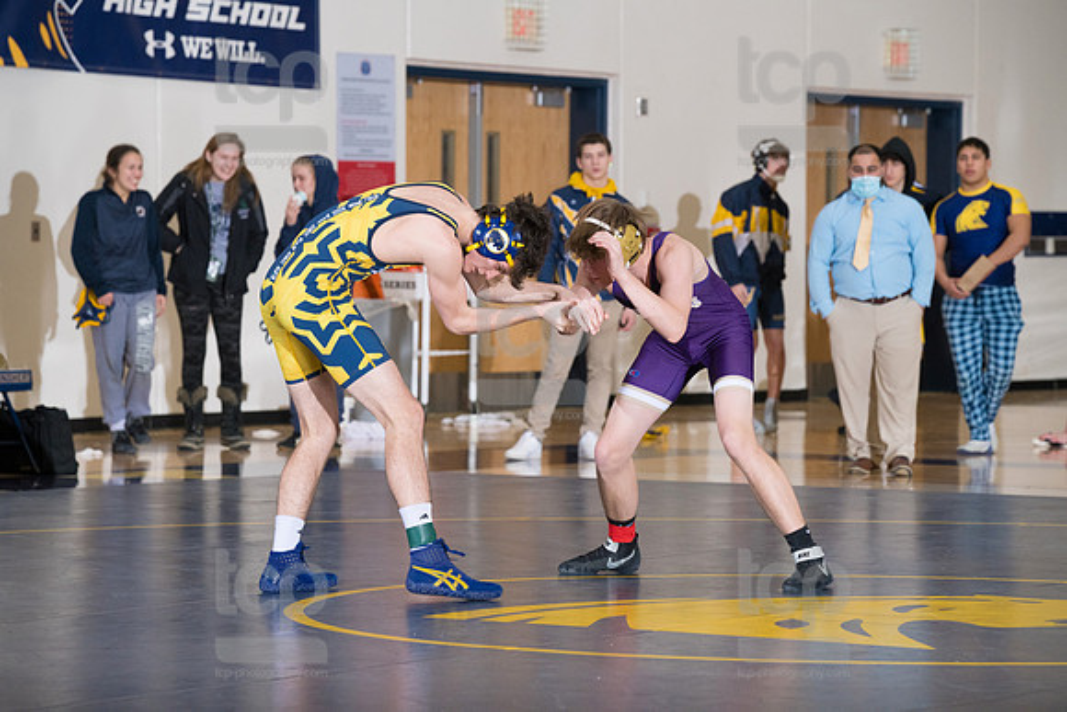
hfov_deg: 13.2
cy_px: 356
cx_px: 534
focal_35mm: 155
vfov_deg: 8.9
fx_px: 4595
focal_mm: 155
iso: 1250
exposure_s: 1/250
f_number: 5.6
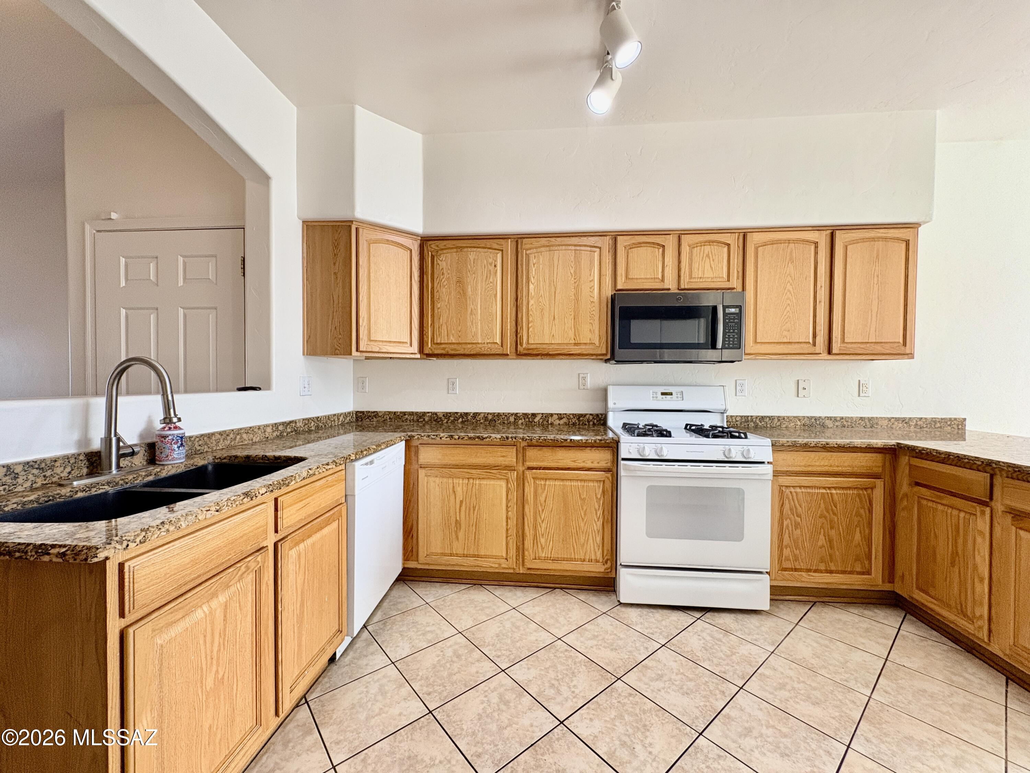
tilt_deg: -0.4
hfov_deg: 102.1
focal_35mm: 14
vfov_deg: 85.7
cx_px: 515
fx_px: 417
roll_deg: +0.0
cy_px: 386
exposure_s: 1/120
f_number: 2.2
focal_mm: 2.22
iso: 200
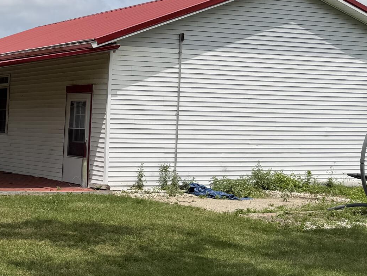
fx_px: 732
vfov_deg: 21.3
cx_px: -111
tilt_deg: -3.7
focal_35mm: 69
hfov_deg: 24.5
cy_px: 158
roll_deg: -0.3
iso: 80
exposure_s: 1/6711
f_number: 1.78
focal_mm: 6.76
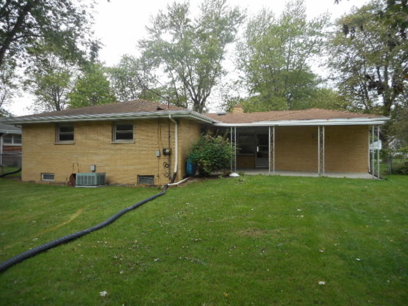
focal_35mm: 25
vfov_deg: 54.9
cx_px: 204
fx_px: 295
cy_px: 153
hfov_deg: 69.4
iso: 80
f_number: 3.7
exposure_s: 1/160
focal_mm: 4.5
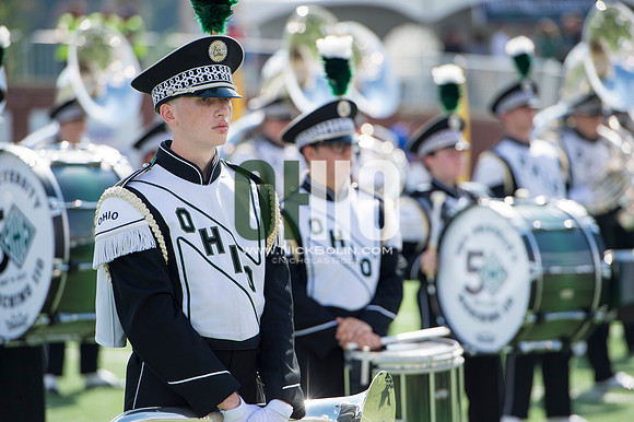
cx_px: 317
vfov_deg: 6.9
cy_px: 211
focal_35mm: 200
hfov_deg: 10.3
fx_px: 3520
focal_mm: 200
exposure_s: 1/1000
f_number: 4.5
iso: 200
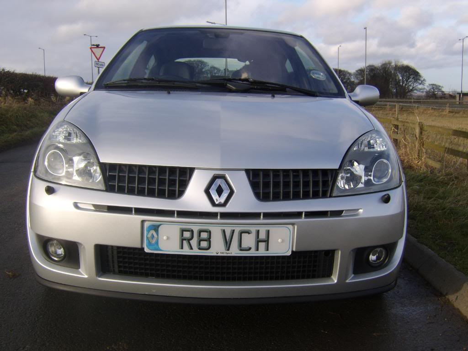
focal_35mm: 31
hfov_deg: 58.4
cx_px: 234
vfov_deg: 45.4
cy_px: 176
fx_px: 419
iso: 71
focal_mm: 8.13
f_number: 5.6
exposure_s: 1/176
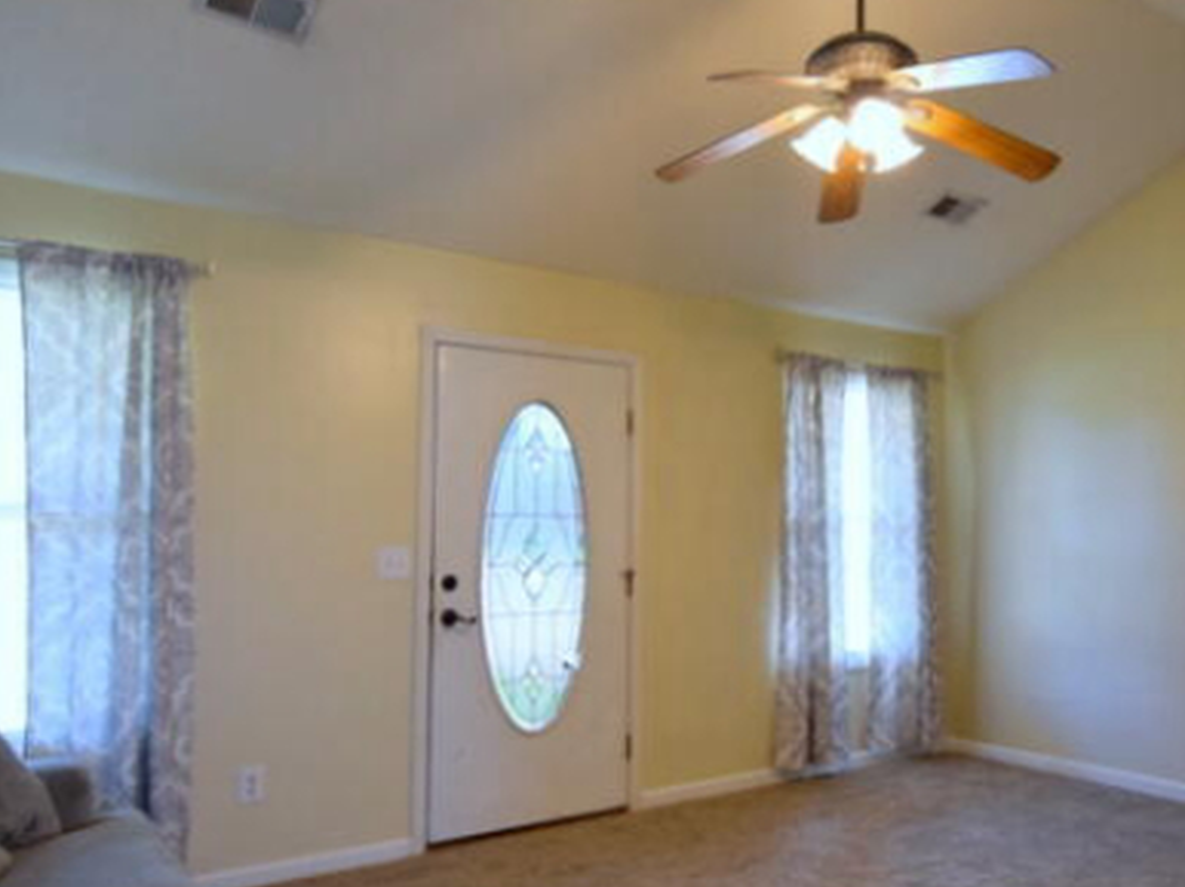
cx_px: 775
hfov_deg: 62.1
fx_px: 958
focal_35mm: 28
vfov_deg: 49.7
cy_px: 473
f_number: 4
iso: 560
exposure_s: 1/60
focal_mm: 10
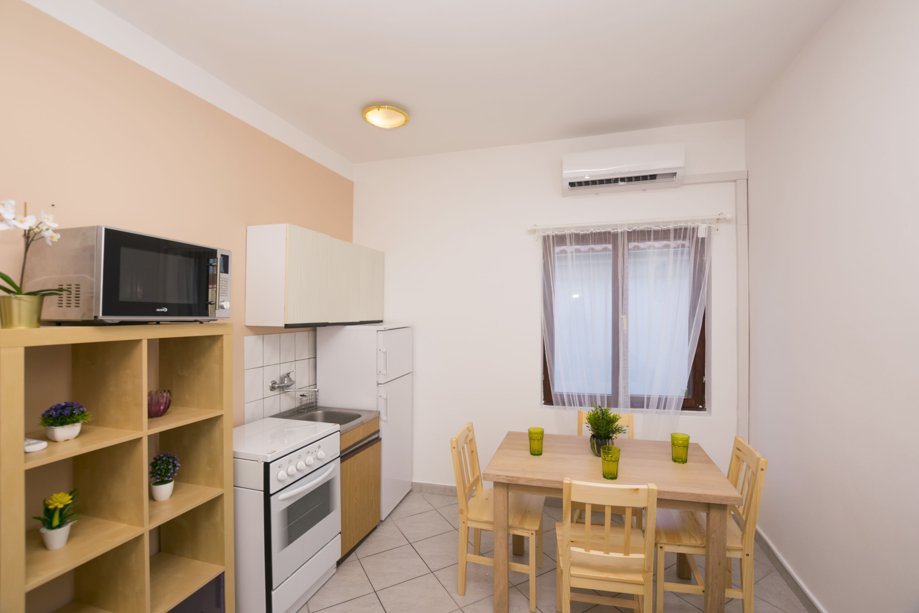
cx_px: 460
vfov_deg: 77.3
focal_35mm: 15
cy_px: 306
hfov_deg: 100.4
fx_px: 383
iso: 200
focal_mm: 10
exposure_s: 1/160
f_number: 5.6
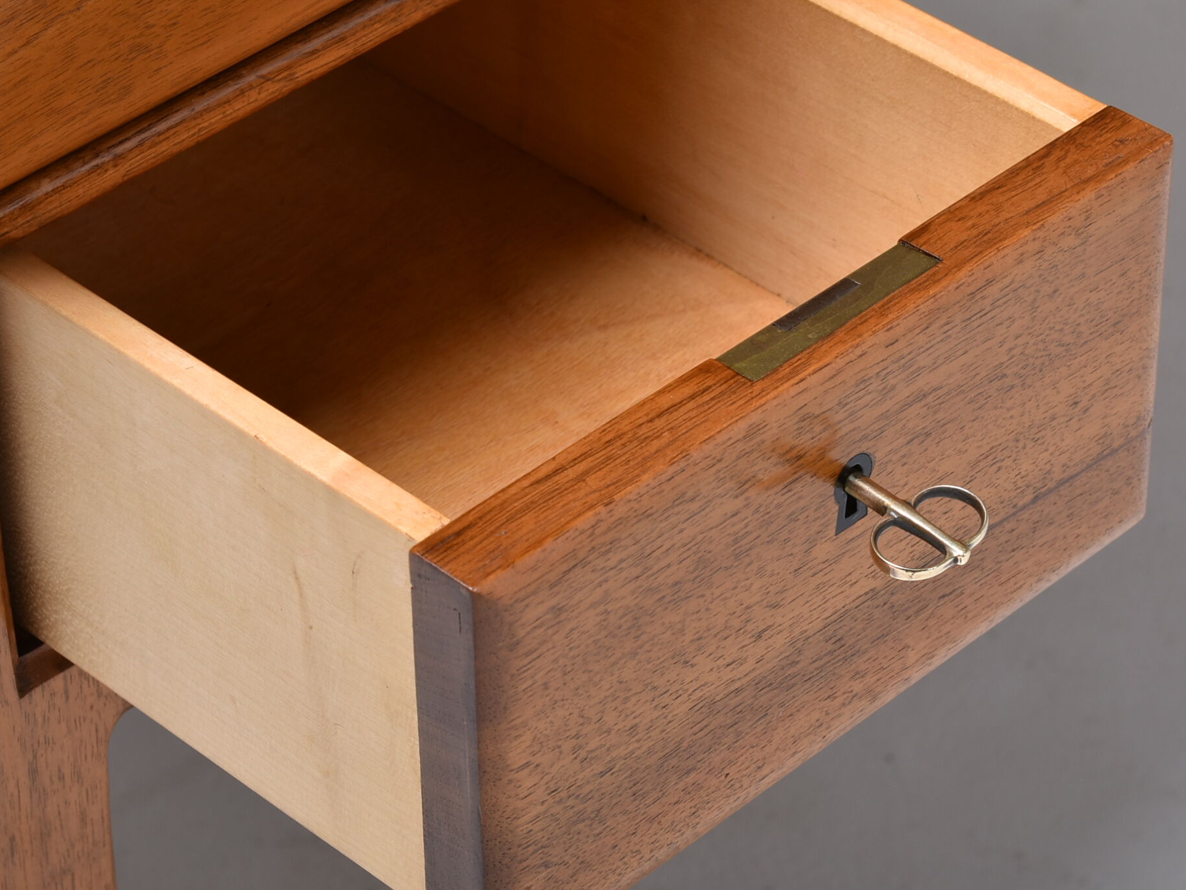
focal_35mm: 131
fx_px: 4481
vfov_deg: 11.3
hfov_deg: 15.0
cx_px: 787
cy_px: 470
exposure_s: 1/200
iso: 100
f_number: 10
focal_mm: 55
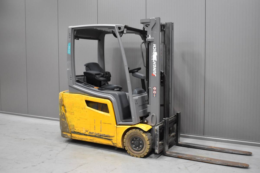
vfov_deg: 36.9
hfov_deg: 53.1
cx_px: 130
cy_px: 86
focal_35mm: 36
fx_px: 260
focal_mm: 24
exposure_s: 1/50
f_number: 5
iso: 1600
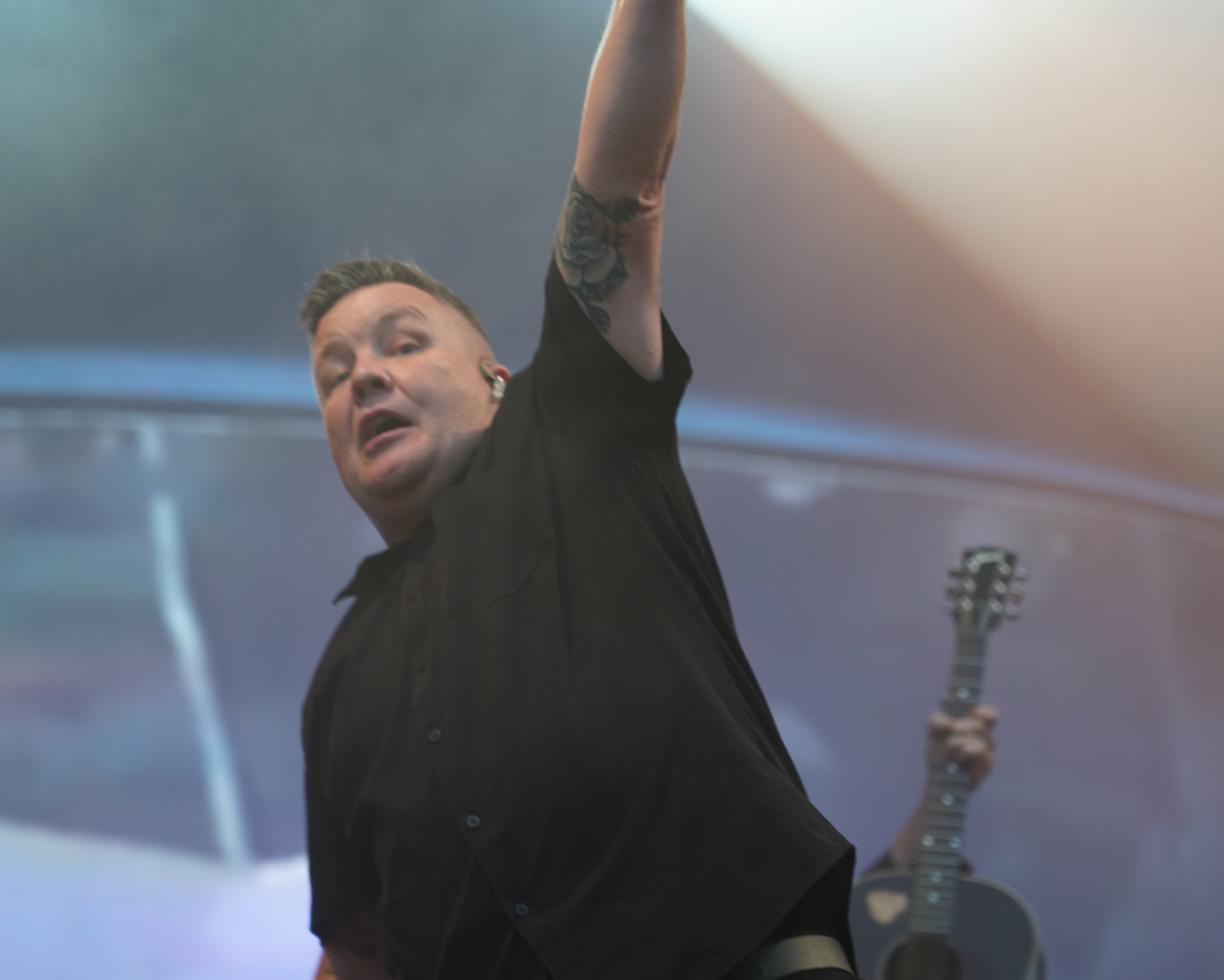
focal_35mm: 119
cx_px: 620
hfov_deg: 16.2
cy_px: 492
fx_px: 4311
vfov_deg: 13.0
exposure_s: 1/160
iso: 500
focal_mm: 105
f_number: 4
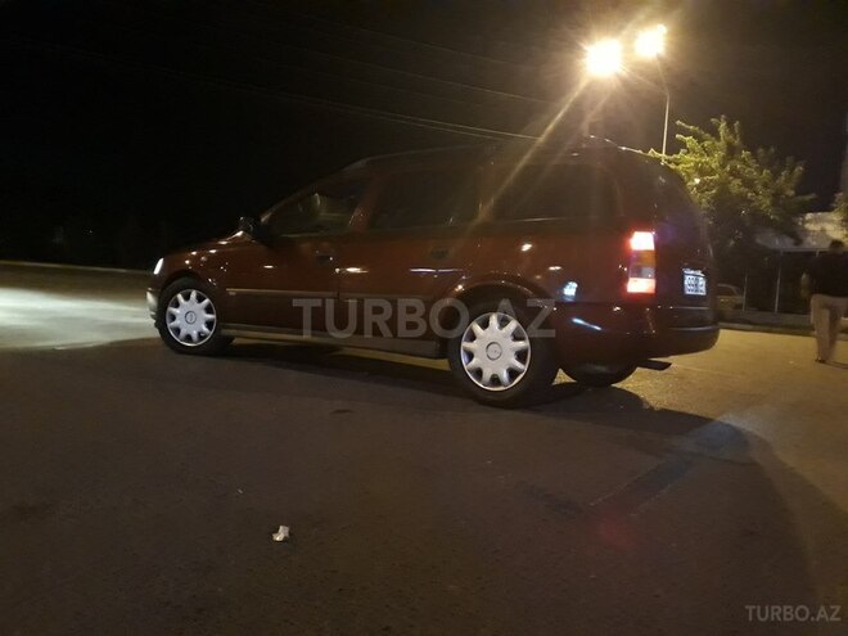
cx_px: 424
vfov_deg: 51.4
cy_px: 318
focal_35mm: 27
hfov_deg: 65.3
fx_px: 661
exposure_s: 1/10
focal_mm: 3.6
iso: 800
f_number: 1.9
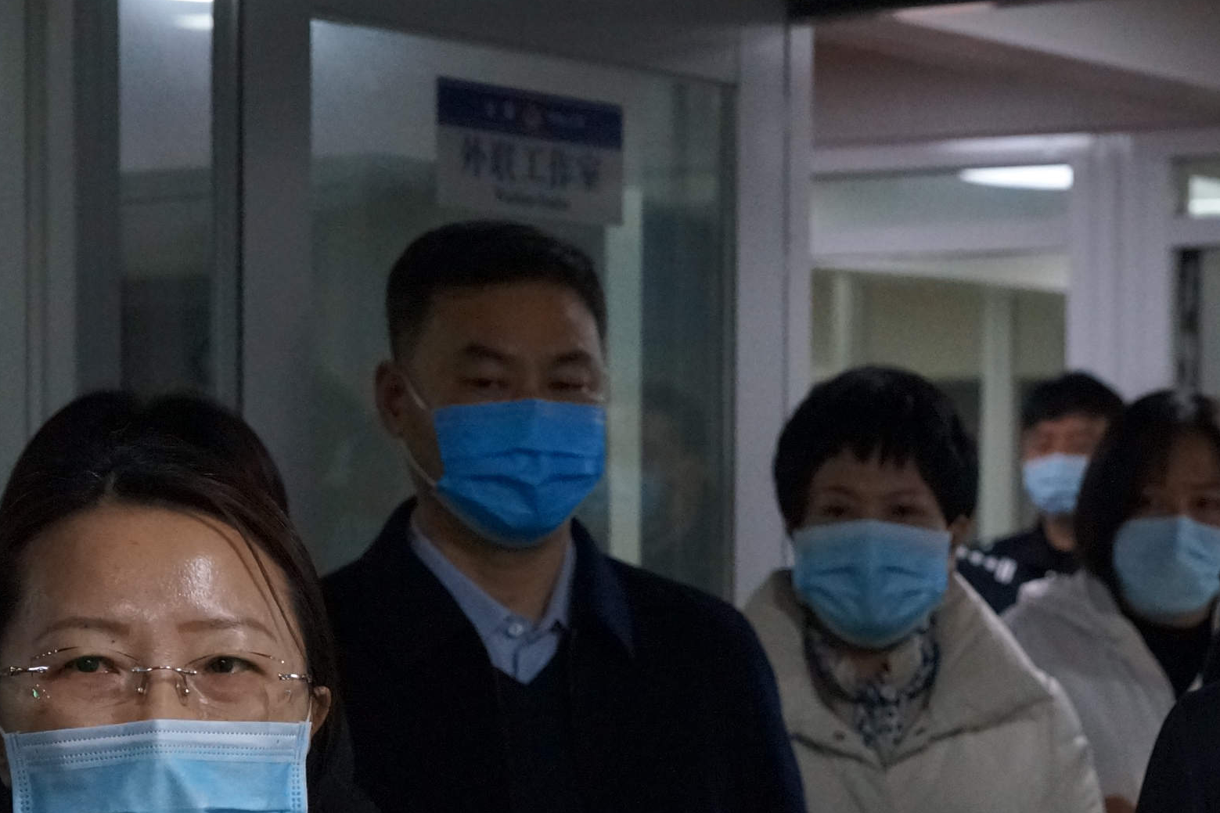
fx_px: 3422
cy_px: 740
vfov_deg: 13.4
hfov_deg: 19.9
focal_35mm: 101
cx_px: 1029
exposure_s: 1/200
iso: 4000
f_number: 4
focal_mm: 40
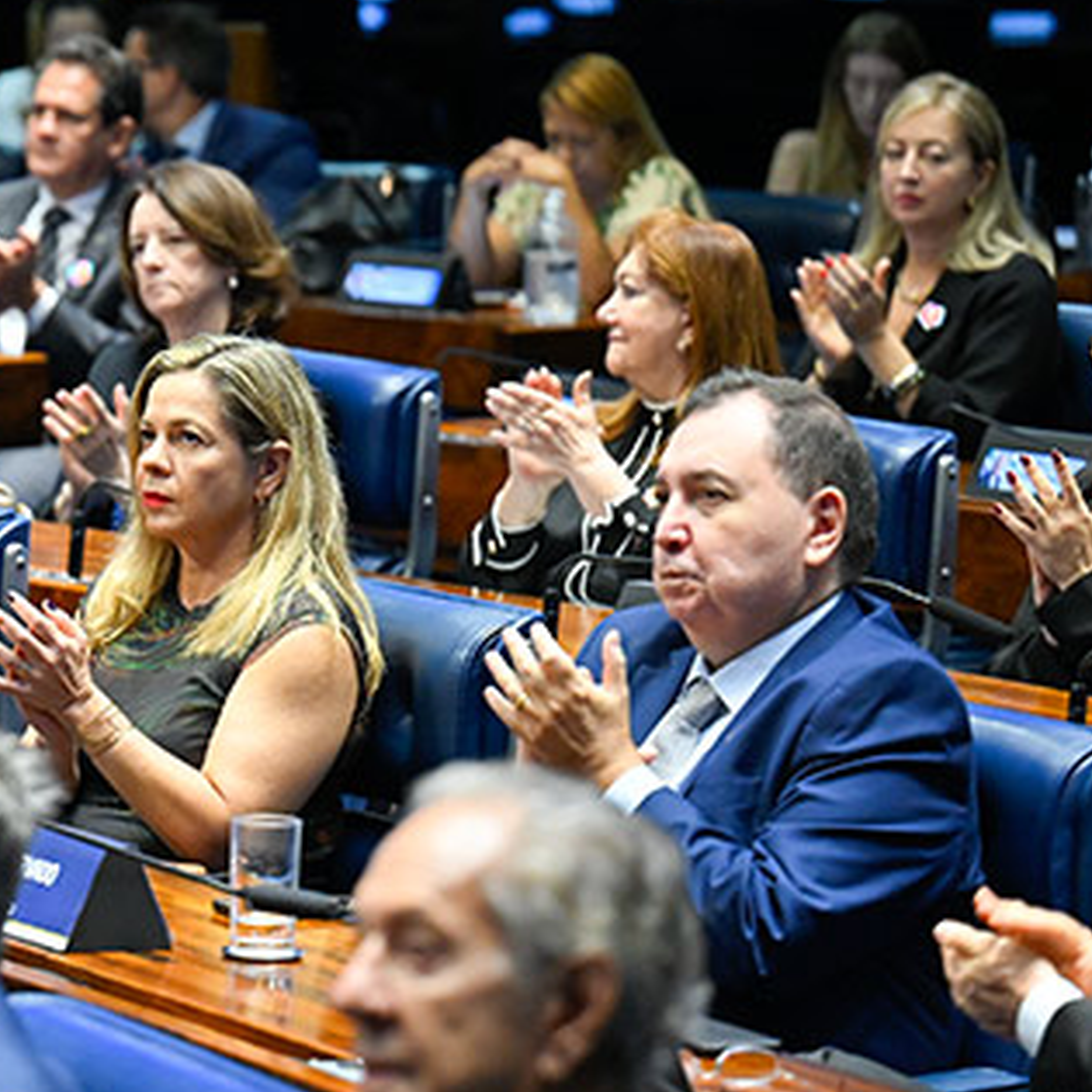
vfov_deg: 8.0
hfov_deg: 7.9
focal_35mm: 220
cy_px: 686
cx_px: -336
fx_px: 7852
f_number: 2.8
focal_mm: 95
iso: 2500
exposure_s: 1/200
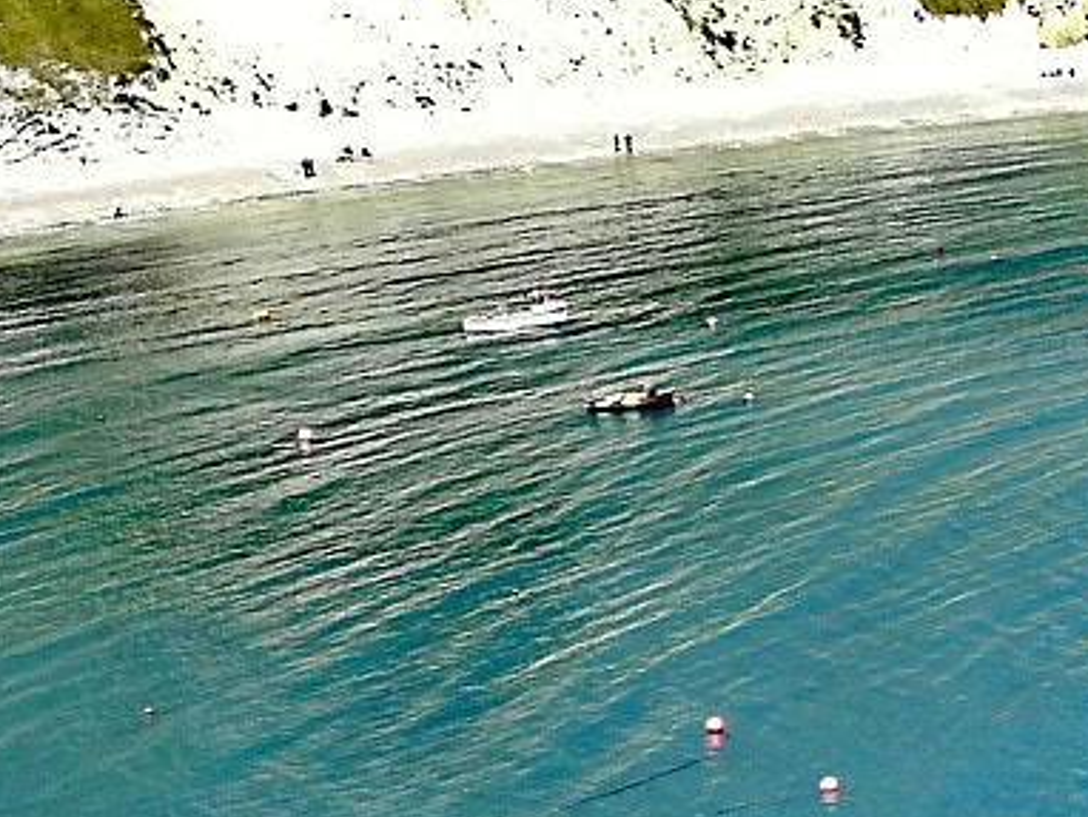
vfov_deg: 13.1
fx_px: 3554
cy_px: 453
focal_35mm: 113
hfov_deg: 14.5
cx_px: 2176
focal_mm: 4.5
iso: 50
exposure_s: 1/693
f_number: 2.2
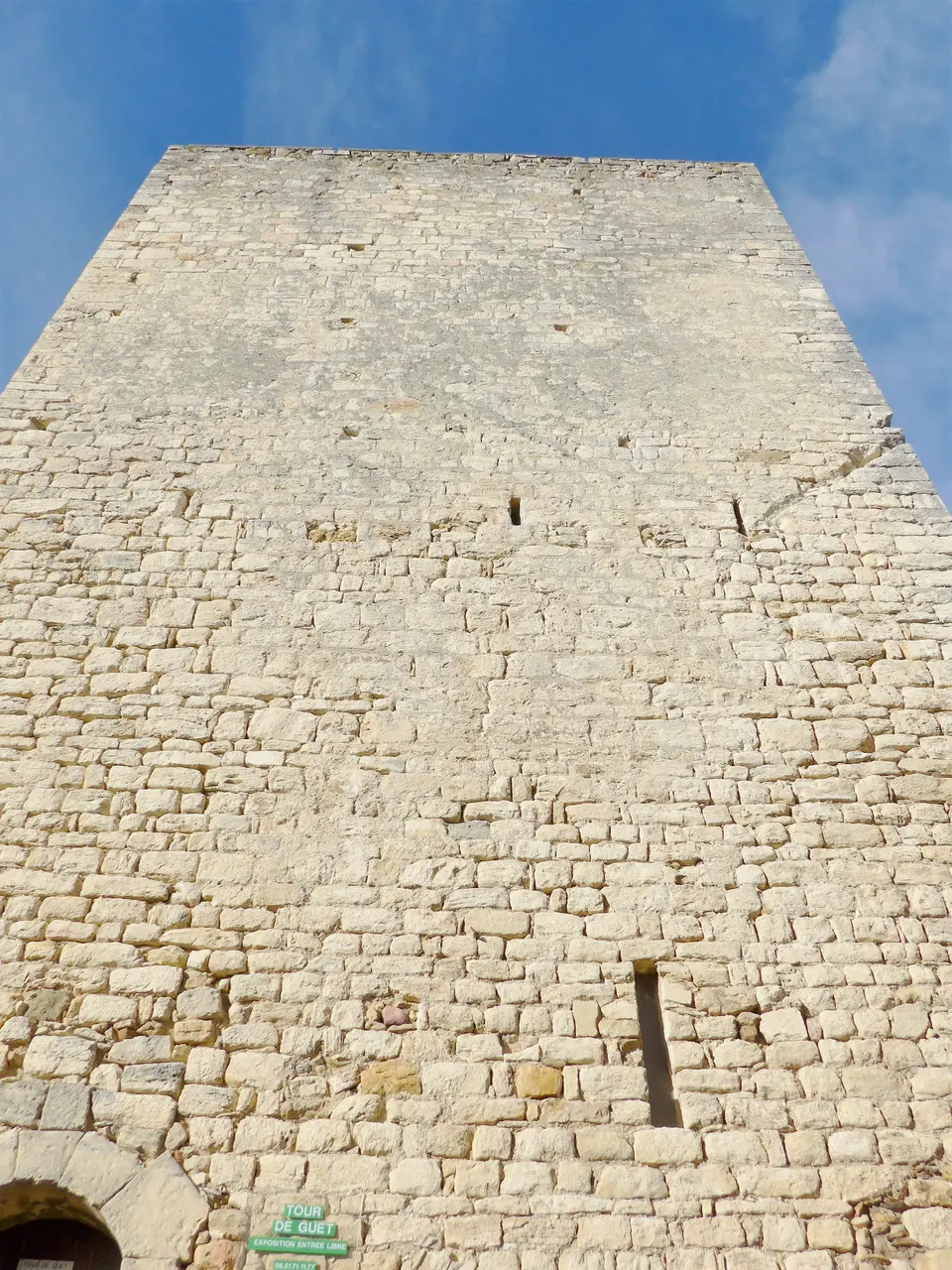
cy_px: 635
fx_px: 1063
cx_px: 476
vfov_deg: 61.7
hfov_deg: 48.2
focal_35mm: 29
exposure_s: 1/1600
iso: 80
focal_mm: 6
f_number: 3.5
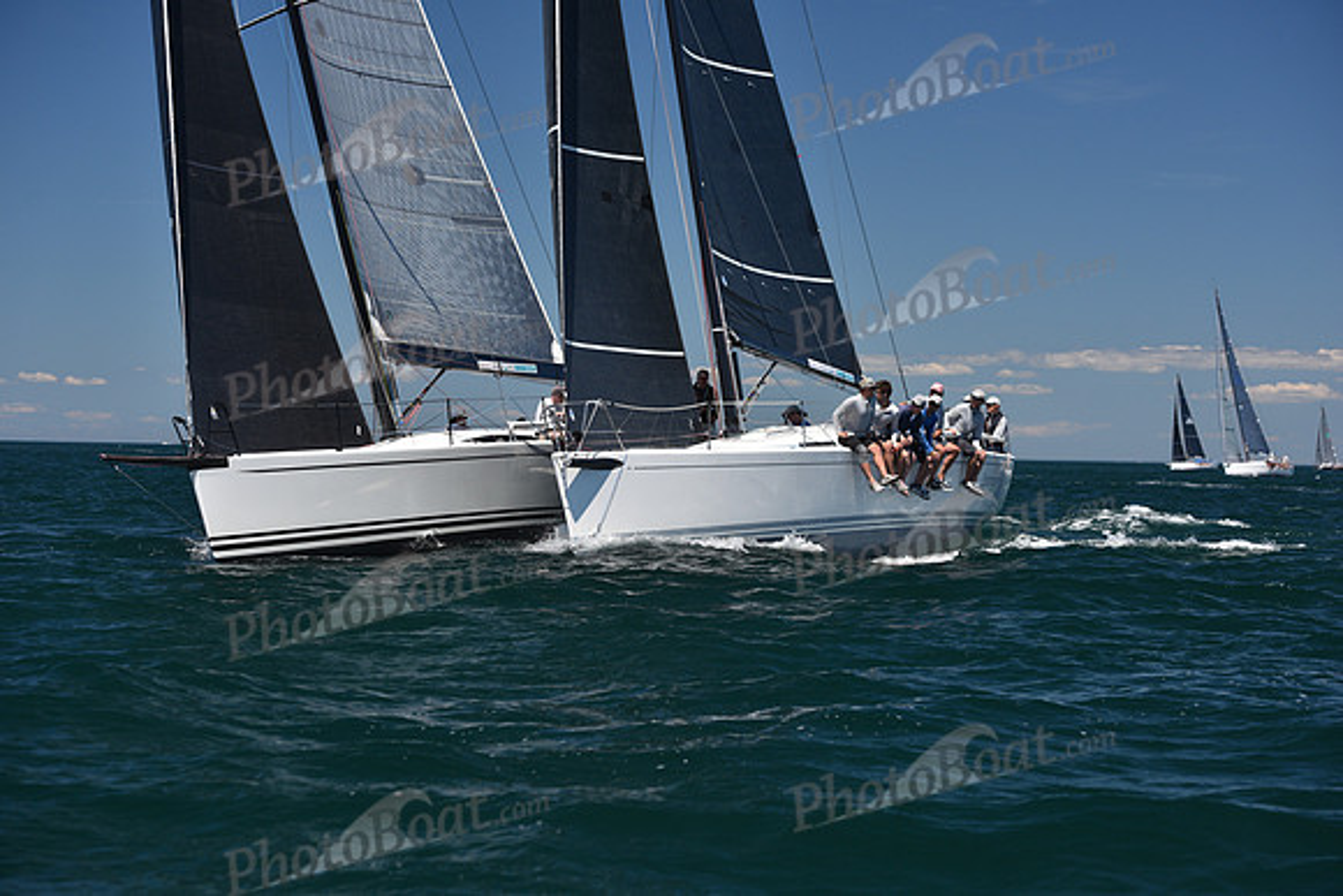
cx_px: 672
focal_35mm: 90
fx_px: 3358
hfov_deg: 22.6
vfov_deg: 15.2
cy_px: 448
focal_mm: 90
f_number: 5.6
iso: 250
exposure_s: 1/800
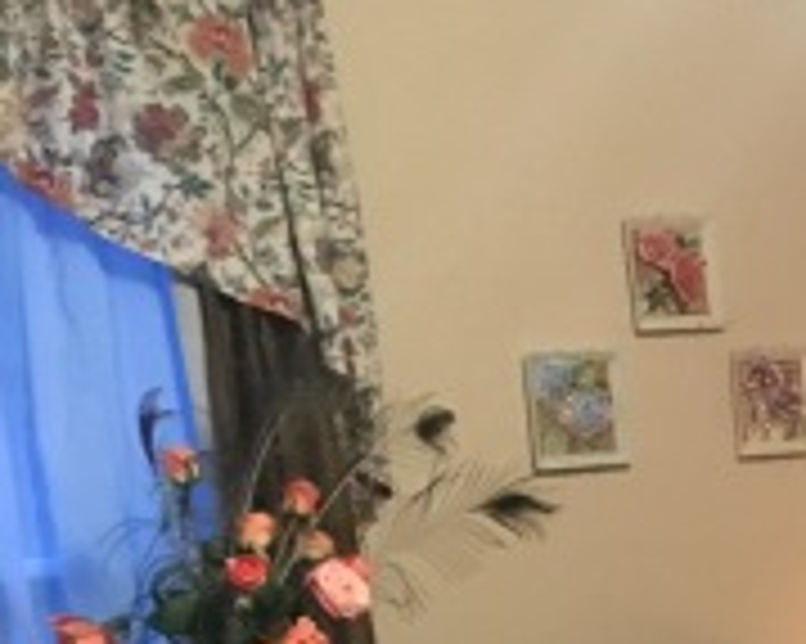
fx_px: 2408
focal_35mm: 101
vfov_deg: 14.6
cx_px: 1436
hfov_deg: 16.1
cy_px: 811
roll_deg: +1.7
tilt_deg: -11.6
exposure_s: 1/15
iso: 200
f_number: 2.2
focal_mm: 4.15
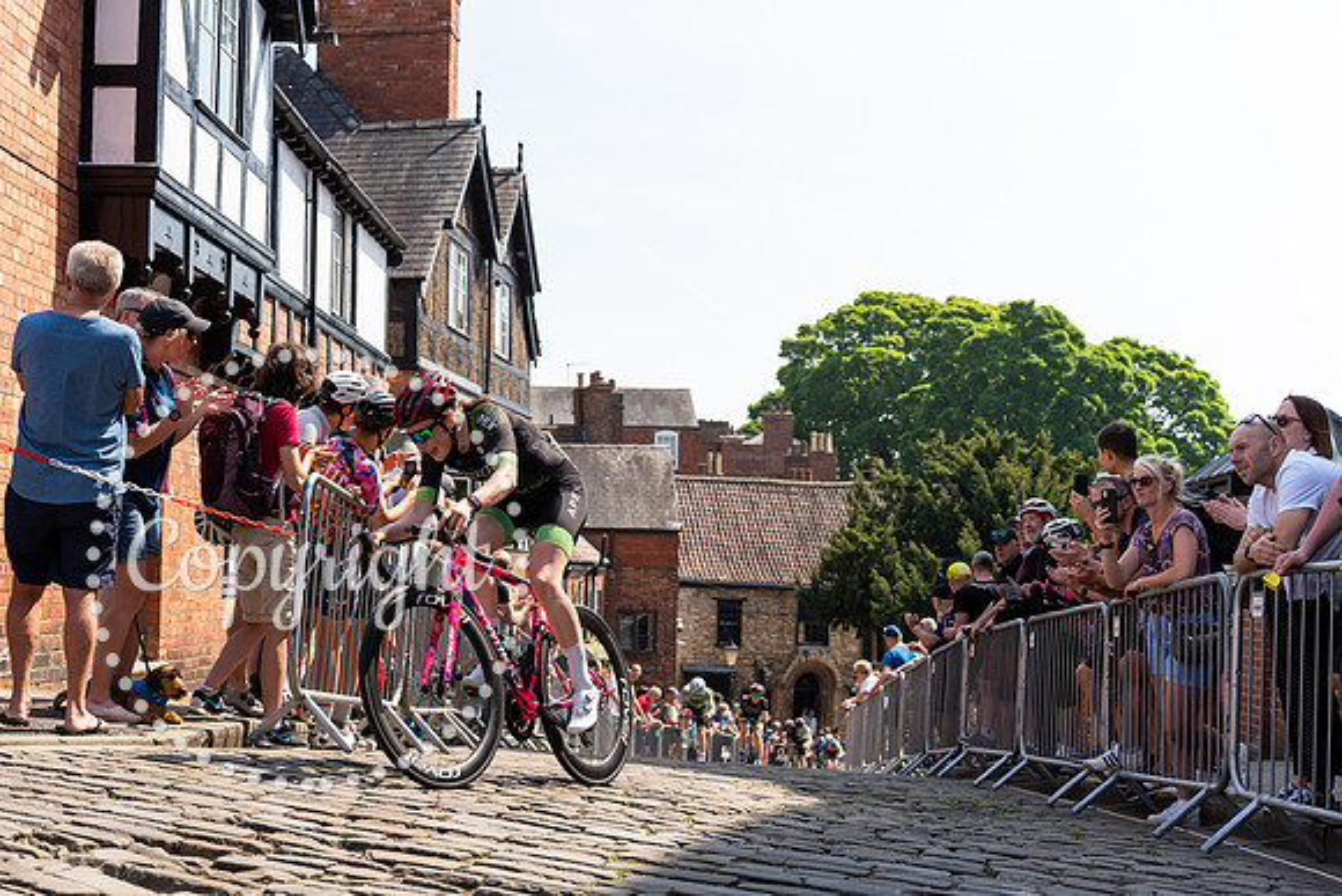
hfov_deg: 41.0
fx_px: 1781
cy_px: 563
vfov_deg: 28.1
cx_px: 498
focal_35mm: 48
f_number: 3.5
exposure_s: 1/2500
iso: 160
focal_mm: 38
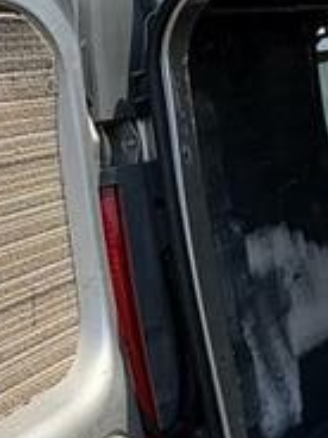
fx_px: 859
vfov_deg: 28.1
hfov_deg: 20.6
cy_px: 336
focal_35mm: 68
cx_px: -33
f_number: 2.2
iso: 40
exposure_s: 1/548
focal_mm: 2.22
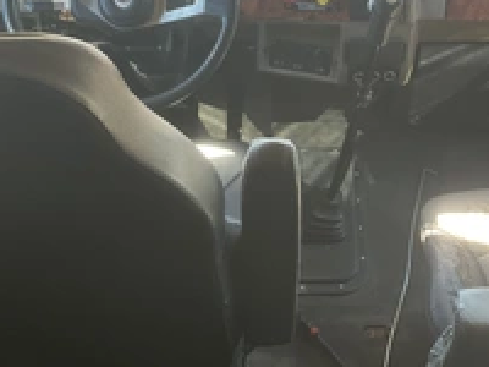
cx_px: 330
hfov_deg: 32.9
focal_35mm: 58
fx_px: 819
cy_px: 127
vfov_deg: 25.1
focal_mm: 3
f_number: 1.8
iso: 64
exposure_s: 1/85
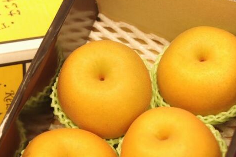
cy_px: 99
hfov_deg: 20.0
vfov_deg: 13.4
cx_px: 102
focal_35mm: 102
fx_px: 668
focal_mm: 50
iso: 800
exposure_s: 1/100
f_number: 2.8
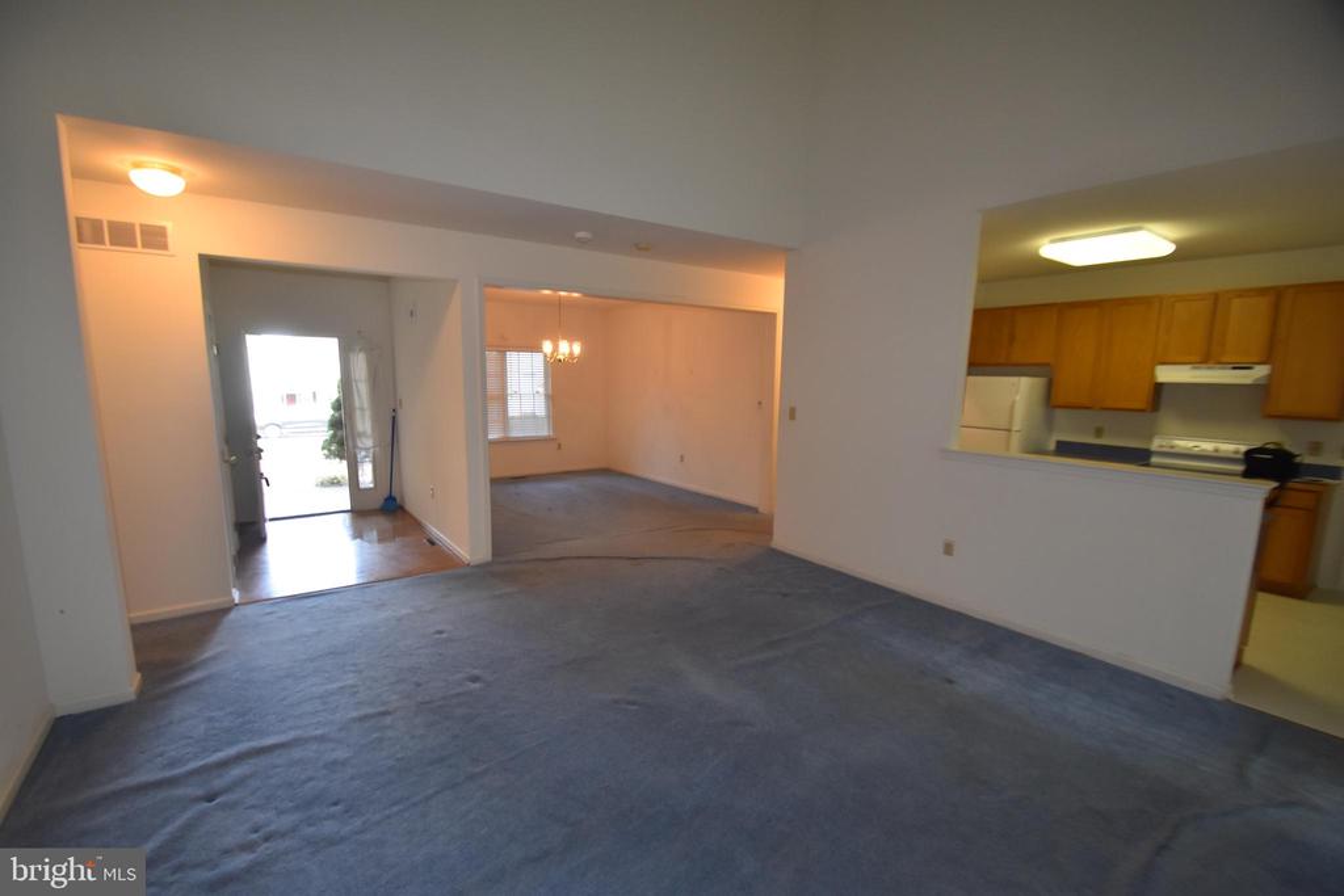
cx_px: 672
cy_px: 448
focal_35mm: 15
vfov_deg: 77.3
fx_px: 560
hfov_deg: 100.4
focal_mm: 10
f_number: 5
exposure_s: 1/100
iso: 800
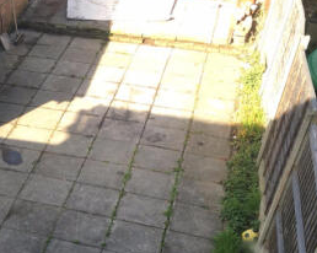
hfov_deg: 27.2
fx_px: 600
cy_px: 252
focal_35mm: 64
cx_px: -28
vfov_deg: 22.9
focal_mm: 4.15
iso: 25
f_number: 2.2
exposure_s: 1/178
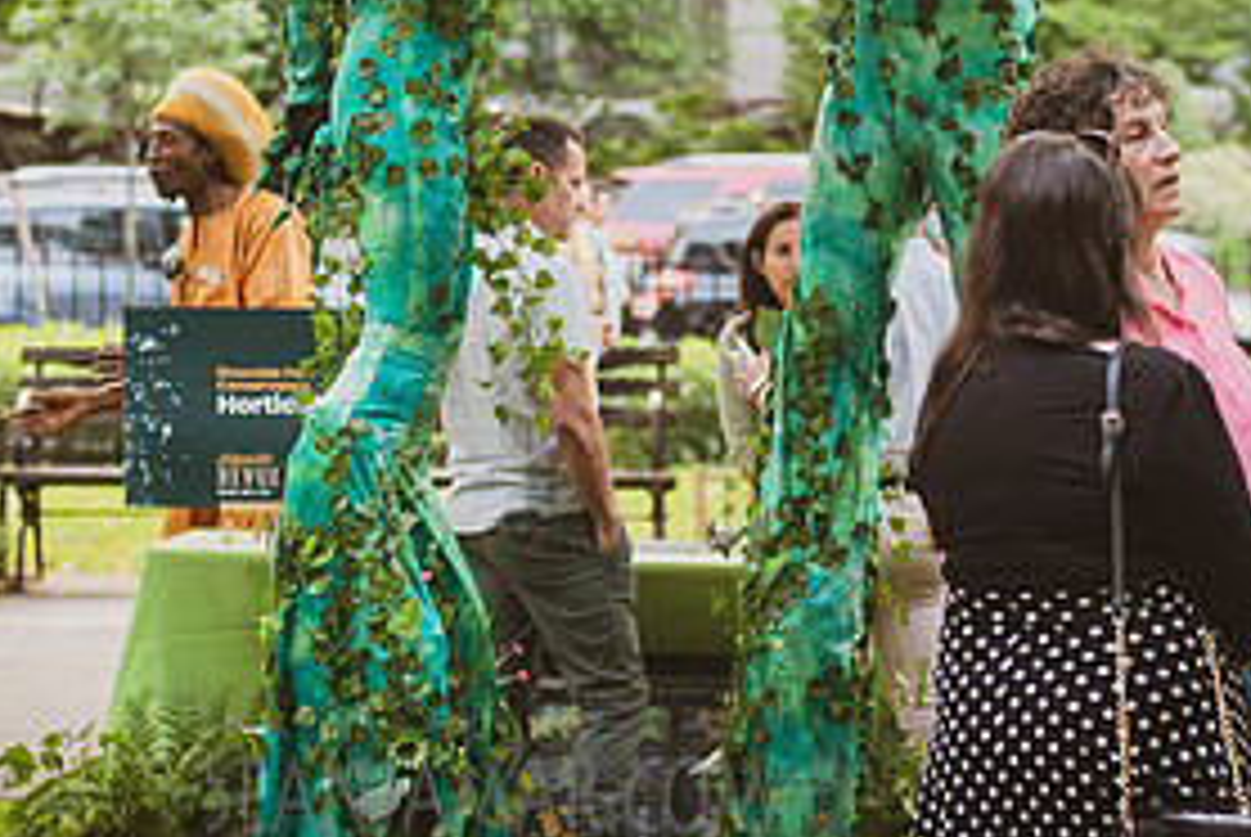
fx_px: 5983
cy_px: 29
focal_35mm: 172
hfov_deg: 11.9
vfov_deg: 8.0
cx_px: 540
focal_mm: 80
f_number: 3.5
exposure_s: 1/160
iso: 1000
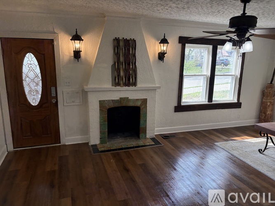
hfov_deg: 67.3
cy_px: 103
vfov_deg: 53.0
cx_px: 138
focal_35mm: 26
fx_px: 207
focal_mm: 5.96
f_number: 1.6
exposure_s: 1/239
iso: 125
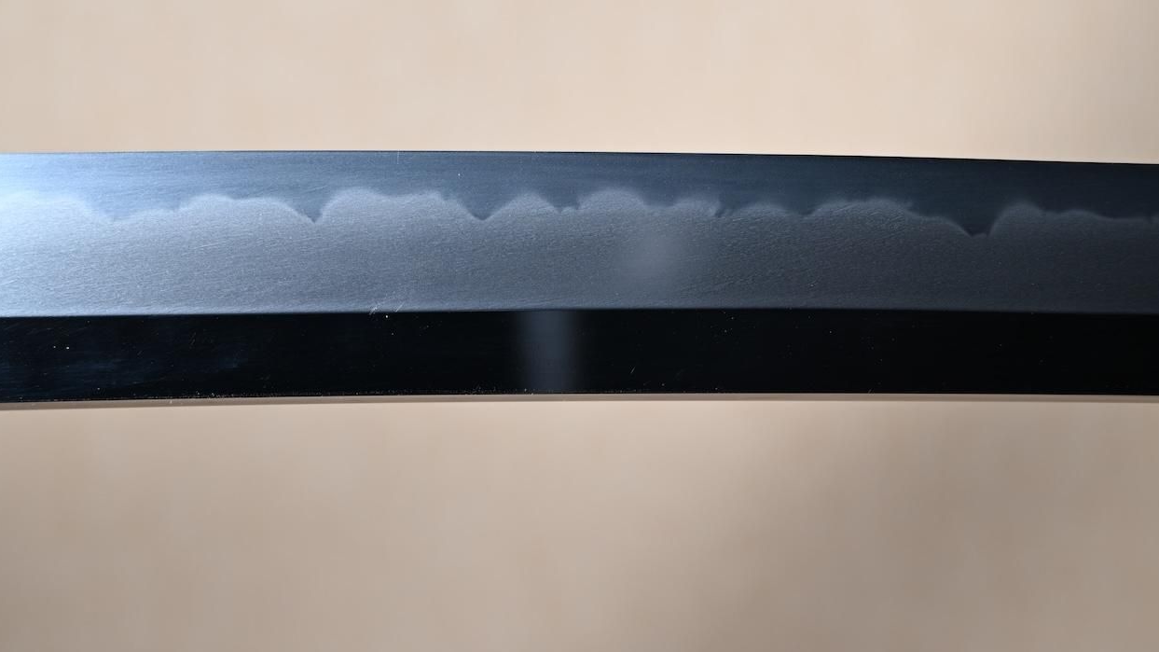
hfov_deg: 23.2
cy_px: 256
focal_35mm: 92
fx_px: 2827
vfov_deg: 13.1
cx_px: 573
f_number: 4.8
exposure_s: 1
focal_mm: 52
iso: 100
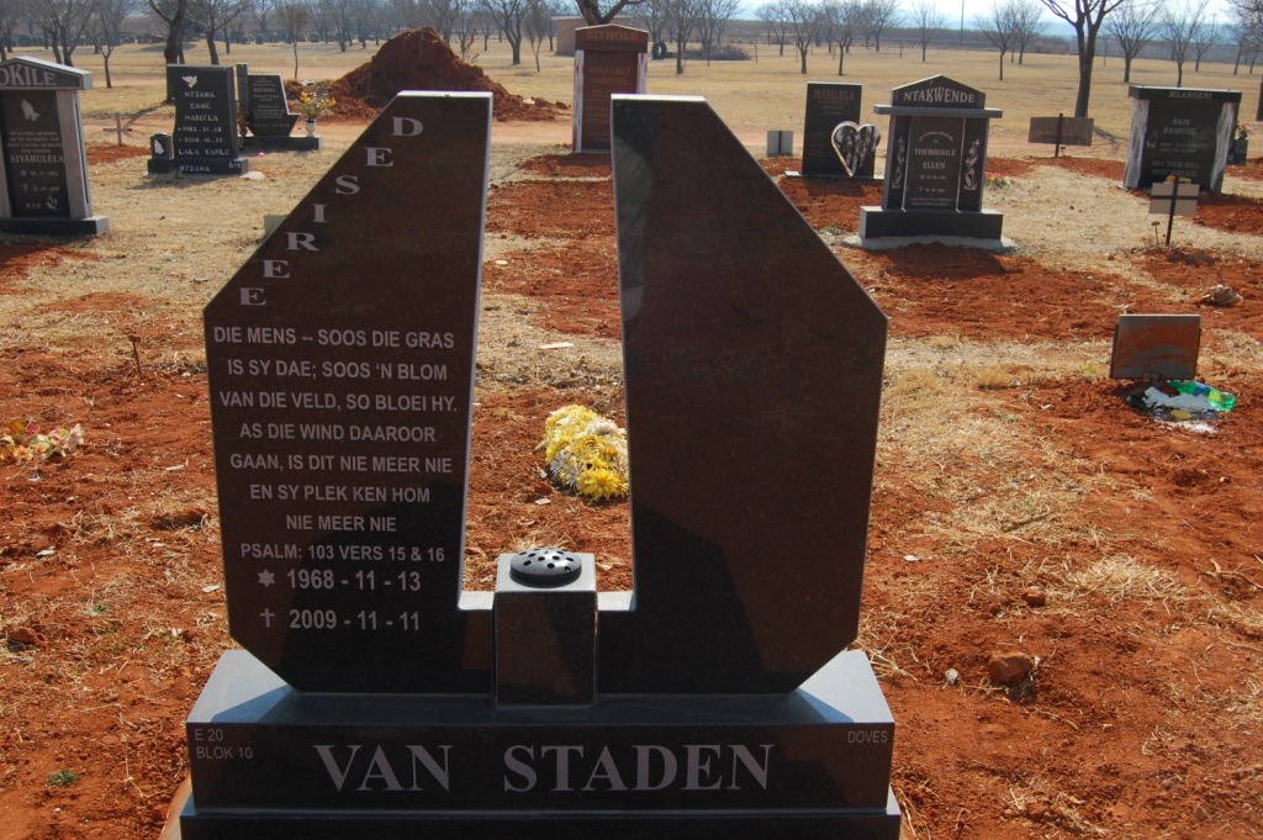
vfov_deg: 34.2
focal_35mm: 39
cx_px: 632
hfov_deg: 49.6
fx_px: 1367
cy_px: 420
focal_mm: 26
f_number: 7.1
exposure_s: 1/800
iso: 400
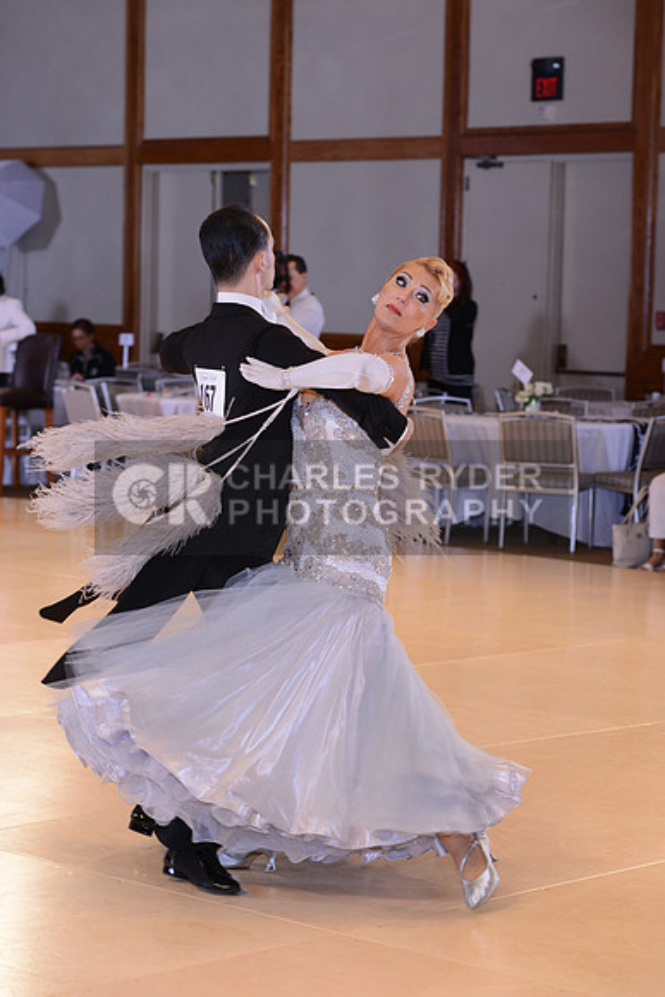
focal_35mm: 100
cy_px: 498
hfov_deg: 13.7
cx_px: 332
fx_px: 2769
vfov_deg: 20.4
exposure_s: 1/250
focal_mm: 100
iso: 1250
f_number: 5.6
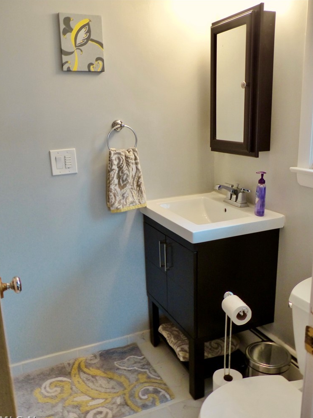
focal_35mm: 32
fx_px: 386
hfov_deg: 44.2
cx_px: 157
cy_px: 215
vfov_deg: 56.8
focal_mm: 5.6
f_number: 2.8
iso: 400
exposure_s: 1/30
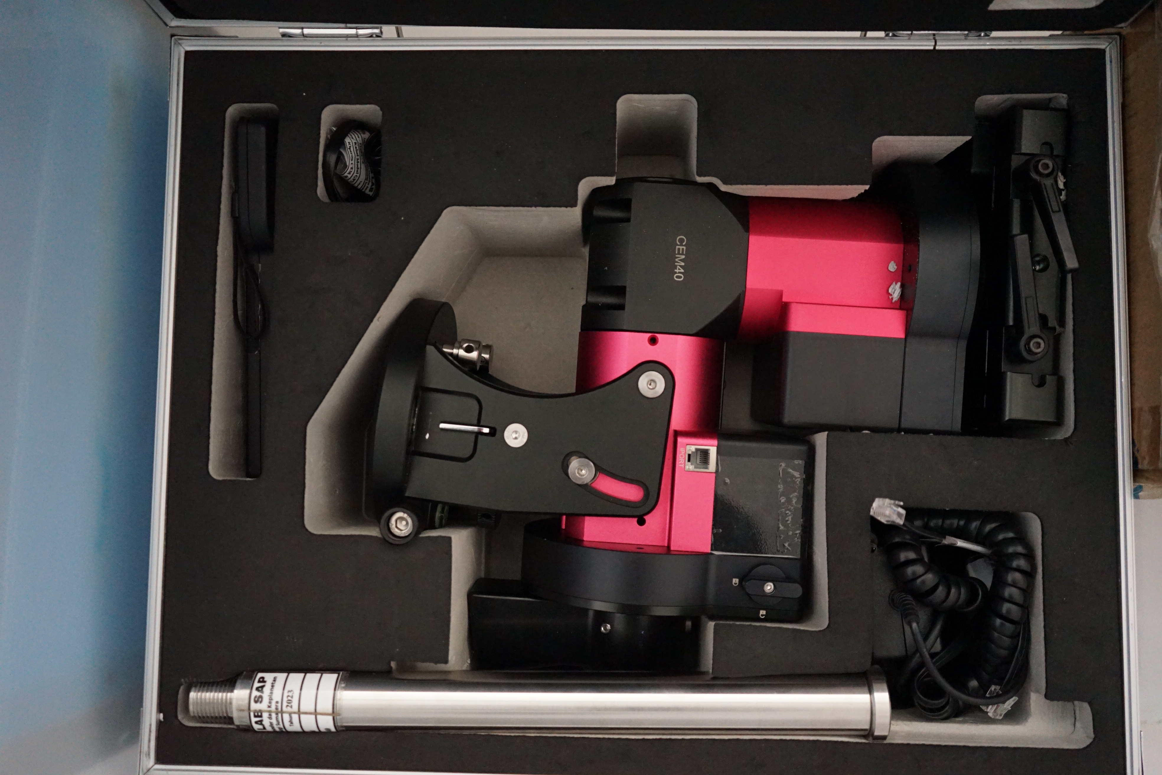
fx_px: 936
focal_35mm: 29
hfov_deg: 63.7
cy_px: 388
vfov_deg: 45.0
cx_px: 581
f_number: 3.5
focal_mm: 29
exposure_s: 1/125
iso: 6400
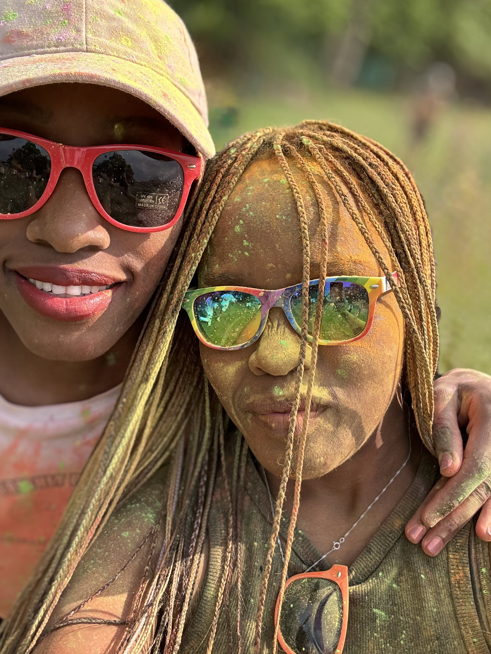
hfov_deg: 41.8
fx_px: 643
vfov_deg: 54.0
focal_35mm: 34
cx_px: 243
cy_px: 334
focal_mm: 2.69
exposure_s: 1/311
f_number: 1.9
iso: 25
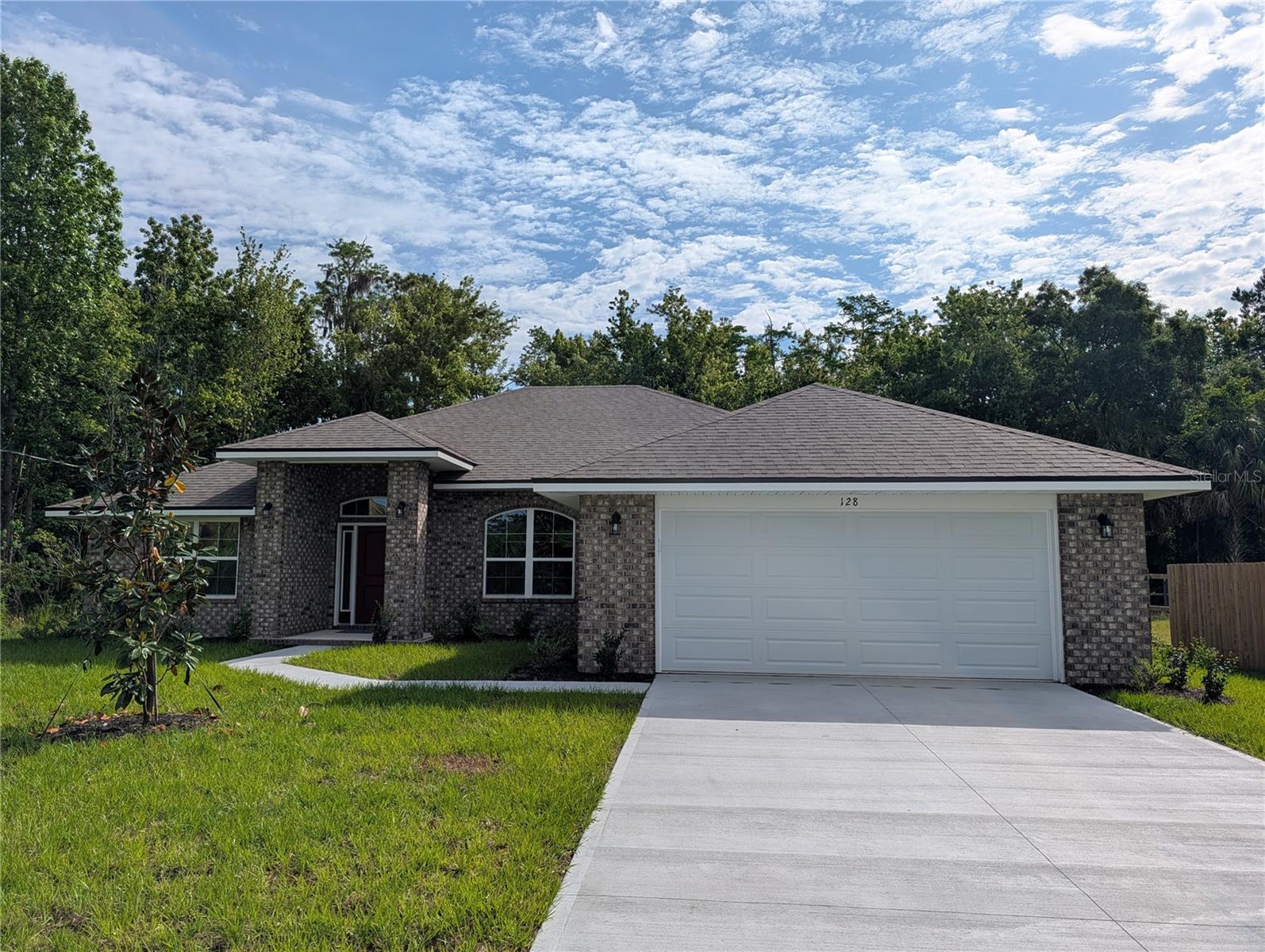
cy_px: 476
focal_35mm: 24
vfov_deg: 56.9
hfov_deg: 71.5
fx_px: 878
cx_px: 632
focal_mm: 6.9
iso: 23
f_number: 1.68
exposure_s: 1/2817
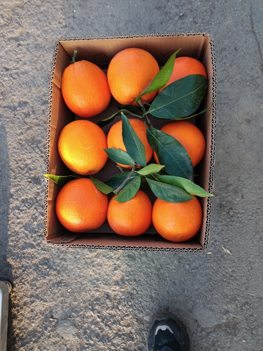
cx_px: 132
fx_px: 274
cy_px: 176
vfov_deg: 65.3
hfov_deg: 51.3
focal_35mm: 27
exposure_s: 1/100
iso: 106
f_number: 1.8
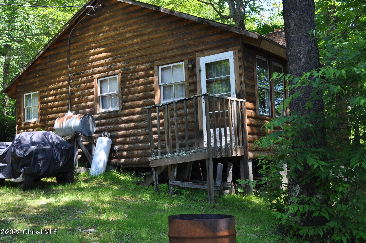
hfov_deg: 45.0
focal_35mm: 44
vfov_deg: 30.8
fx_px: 442
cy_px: 122
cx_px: 183
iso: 220
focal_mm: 29
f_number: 5.6
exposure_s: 1/125
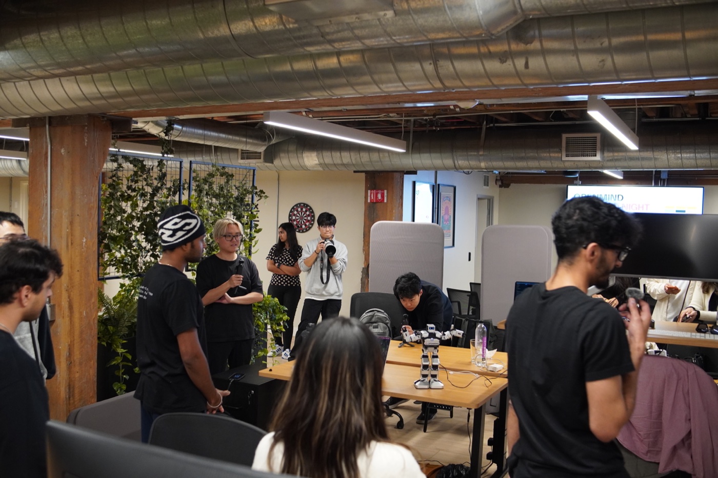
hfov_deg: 55.1
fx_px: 688
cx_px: 359
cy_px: 239
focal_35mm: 34
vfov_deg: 38.4
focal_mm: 23
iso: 1600
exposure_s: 1/160
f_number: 2.5
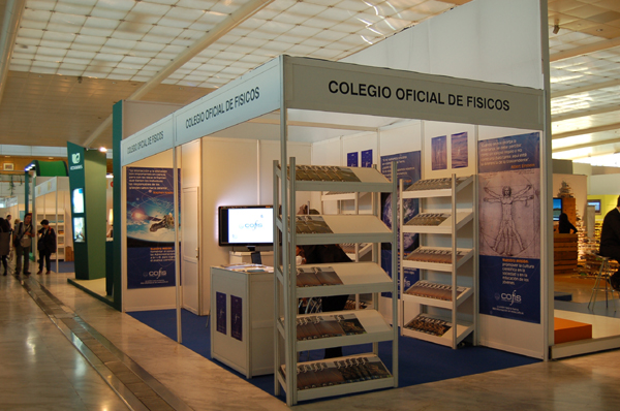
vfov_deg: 36.8
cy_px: 206
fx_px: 619
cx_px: 310
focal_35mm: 36
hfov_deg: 53.2
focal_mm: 24
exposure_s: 1/60
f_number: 4
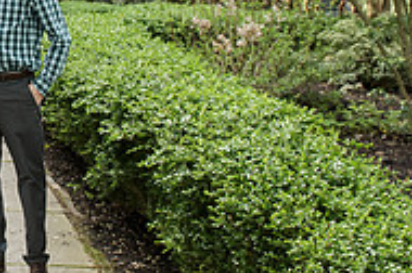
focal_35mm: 77
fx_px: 880
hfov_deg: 23.8
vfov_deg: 17.0
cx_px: -93
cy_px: -41
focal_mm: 24
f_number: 4
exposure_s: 1/100
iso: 1000
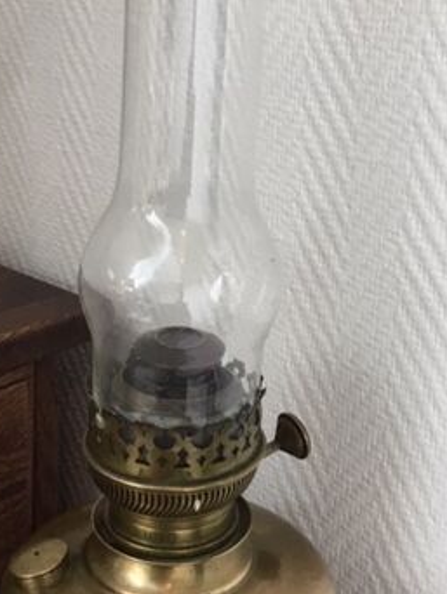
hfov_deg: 25.2
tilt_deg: -16.3
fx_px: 997
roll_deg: -1.4
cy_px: 208
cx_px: 252
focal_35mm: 58
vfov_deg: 33.0
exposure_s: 1/33
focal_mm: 3.3
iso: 50
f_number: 2.4
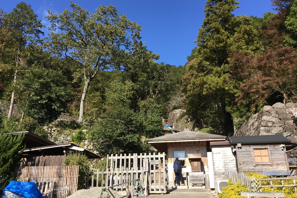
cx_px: 152
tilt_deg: +17.7
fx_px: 256
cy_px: 105
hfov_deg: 60.3
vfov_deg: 42.3
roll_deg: -0.2
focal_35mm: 31
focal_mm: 4.15
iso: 32
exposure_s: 1/1163
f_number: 2.2
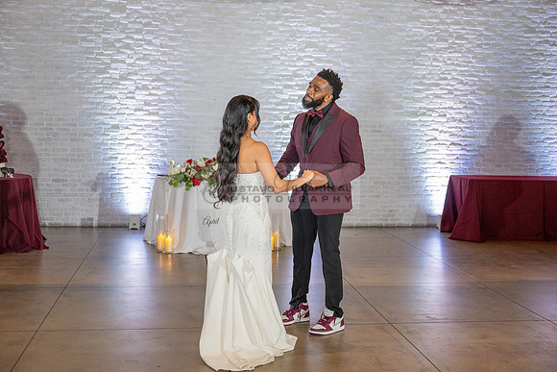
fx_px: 680
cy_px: 186
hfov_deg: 44.5
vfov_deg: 30.6
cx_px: 278
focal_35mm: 44
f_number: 2.8
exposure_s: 1/200
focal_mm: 42
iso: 2000
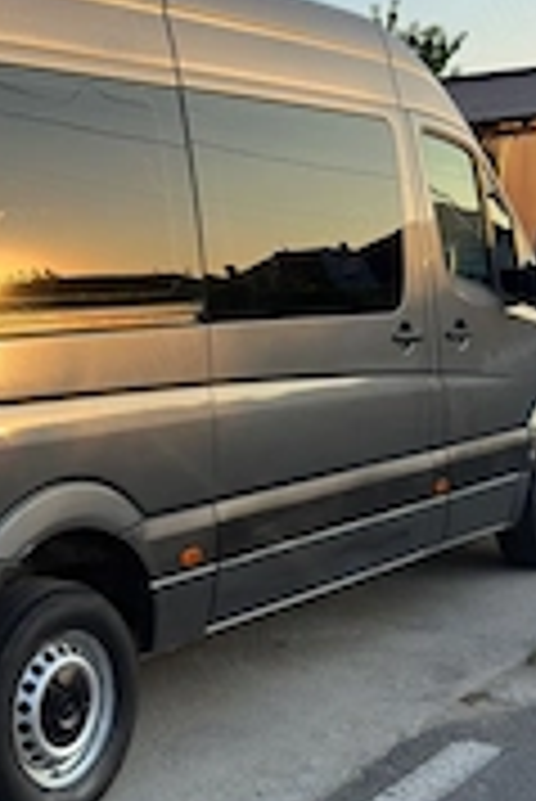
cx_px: -27
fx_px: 1248
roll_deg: +2.6
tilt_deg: -3.8
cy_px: 364
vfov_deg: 35.6
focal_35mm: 56
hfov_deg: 23.0
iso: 100
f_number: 1.78
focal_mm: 6.86
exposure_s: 1/1073
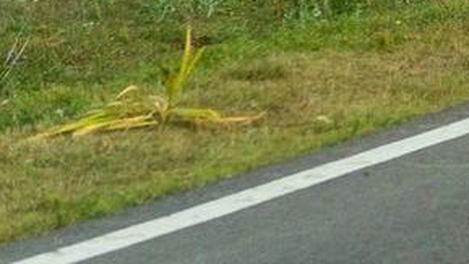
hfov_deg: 6.7
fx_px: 3634
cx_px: 1382
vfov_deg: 4.0
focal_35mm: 292
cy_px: -638
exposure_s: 1/8000
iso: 320
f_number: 2.8
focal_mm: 38
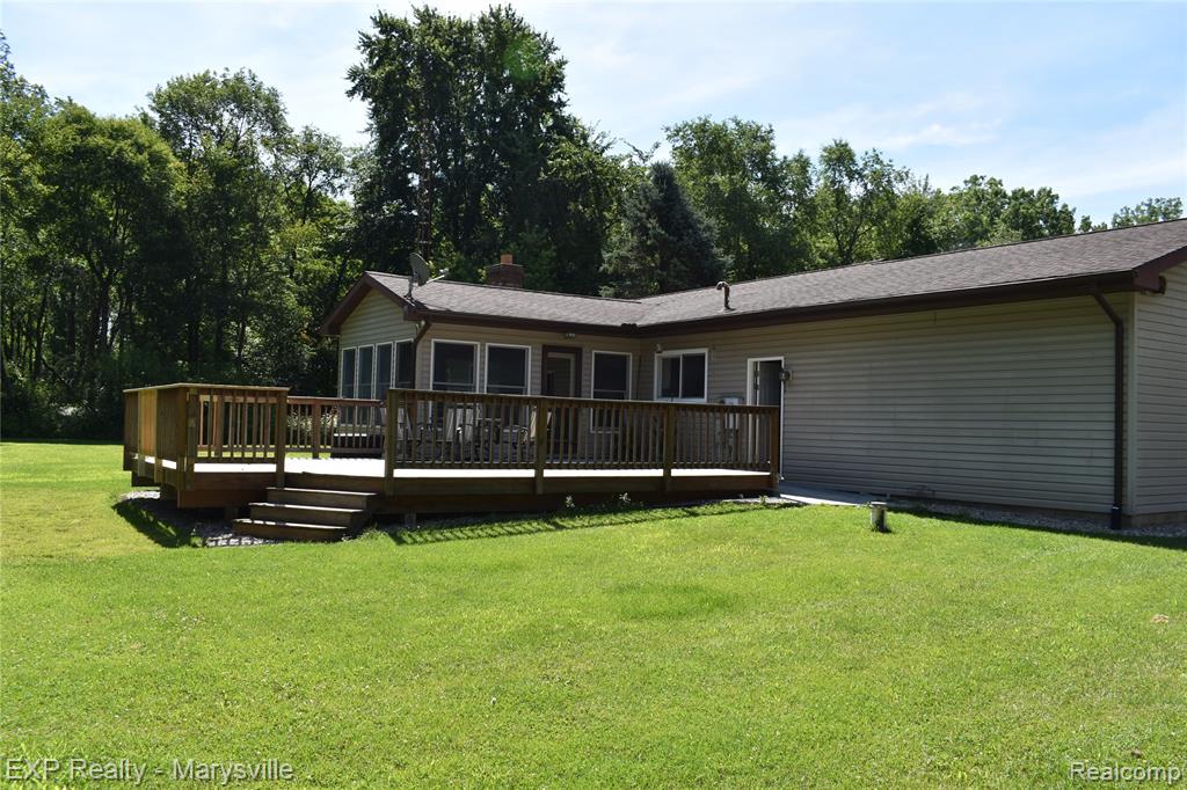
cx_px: 594
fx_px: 989
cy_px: 395
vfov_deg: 43.6
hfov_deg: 61.9
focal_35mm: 30
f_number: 9
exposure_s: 1/200
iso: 100
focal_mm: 20
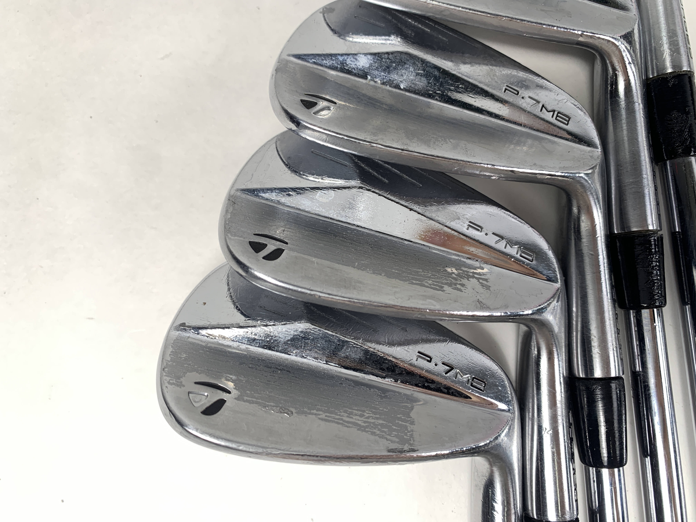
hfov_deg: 67.3
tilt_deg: -84.9
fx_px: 523
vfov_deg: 53.1
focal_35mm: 26
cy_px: 261
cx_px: 348
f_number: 1.8
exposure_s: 1/120
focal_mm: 4.25
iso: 32
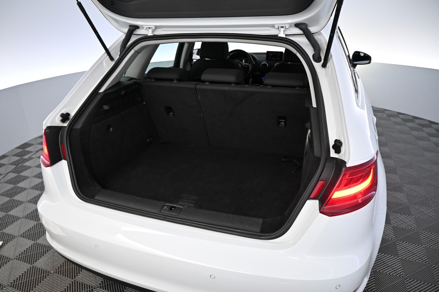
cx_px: 220
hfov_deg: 73.7
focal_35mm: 24
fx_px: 293
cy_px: 146
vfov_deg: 53.1
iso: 2200
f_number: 3.5
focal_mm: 16
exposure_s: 1/125
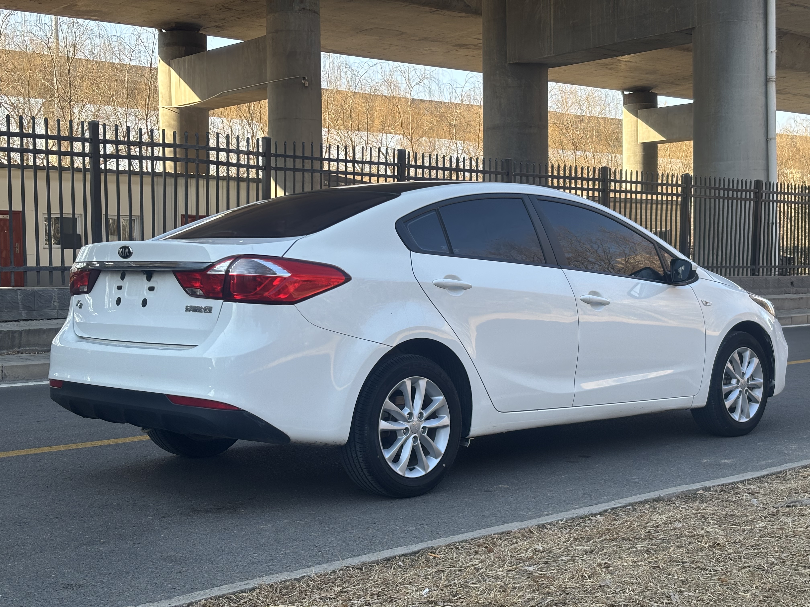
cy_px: 304
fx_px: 1217
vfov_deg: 28.0
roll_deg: +1.0
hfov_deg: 36.8
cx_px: 405
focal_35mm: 52
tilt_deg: -1.4
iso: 32
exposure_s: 1/559
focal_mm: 5.96
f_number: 1.6
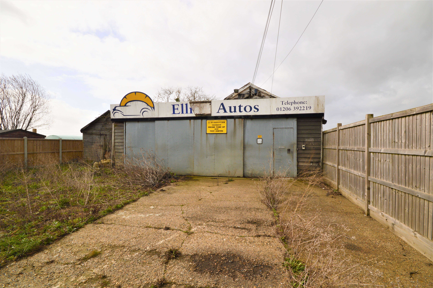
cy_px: 144
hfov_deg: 100.4
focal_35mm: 15
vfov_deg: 77.2
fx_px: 180
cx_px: 216
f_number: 11
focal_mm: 10
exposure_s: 1/200
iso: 100
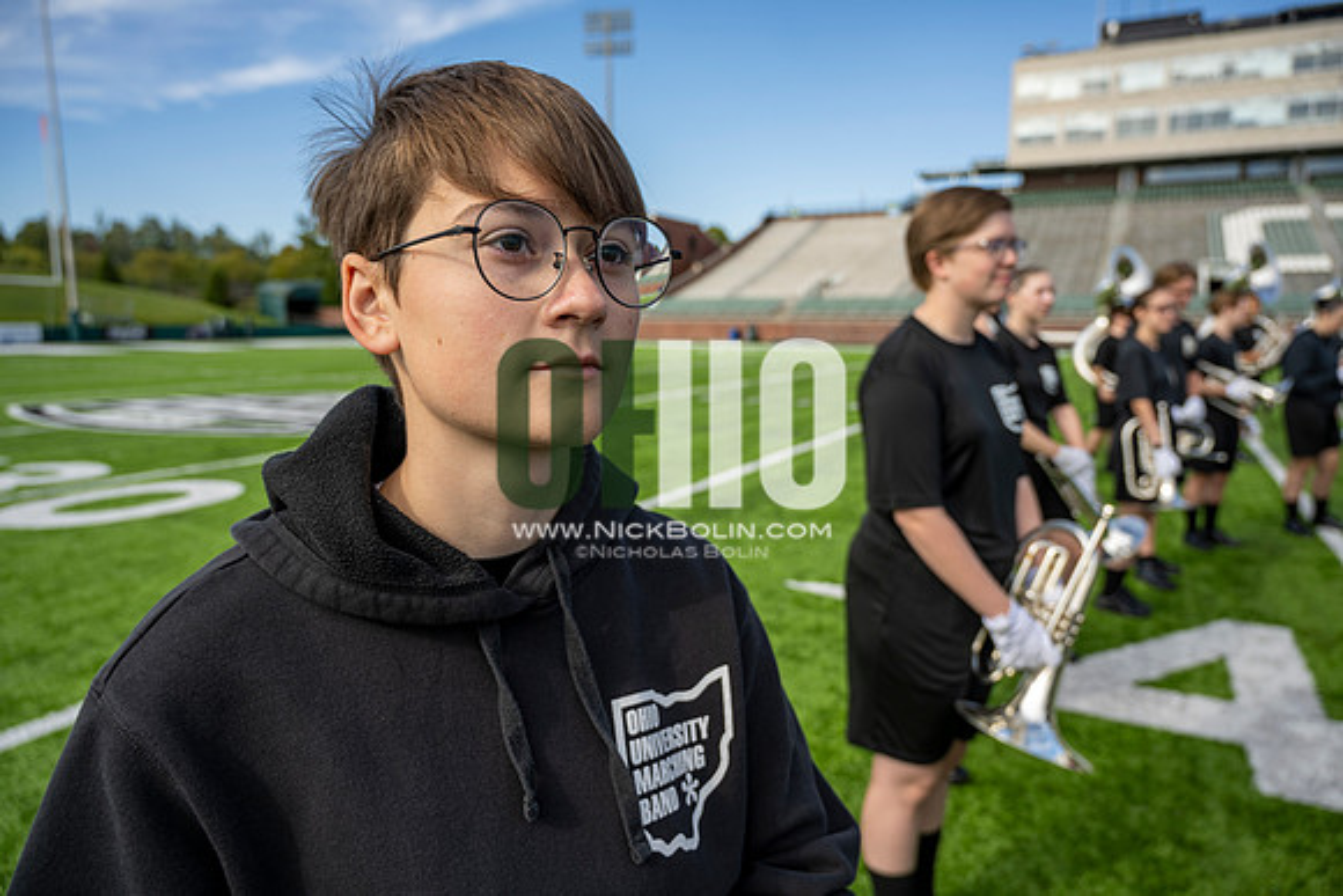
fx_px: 896
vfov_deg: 53.2
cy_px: 448
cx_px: 672
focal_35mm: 24
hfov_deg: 73.7
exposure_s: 1/250
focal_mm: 24
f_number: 4.5
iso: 64
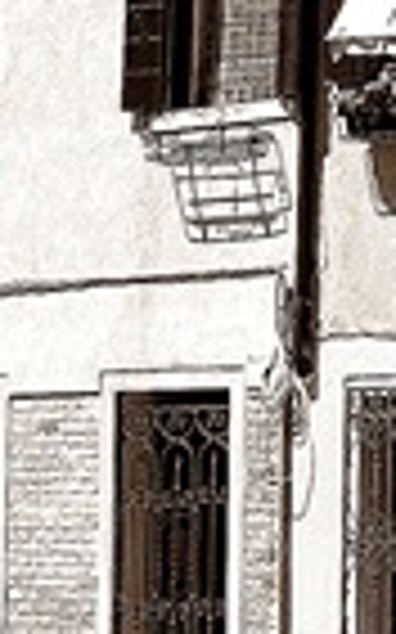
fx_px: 4747
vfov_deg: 7.6
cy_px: 90
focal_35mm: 275
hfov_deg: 4.8
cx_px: -52
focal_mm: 35
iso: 100
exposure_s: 1/500
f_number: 8
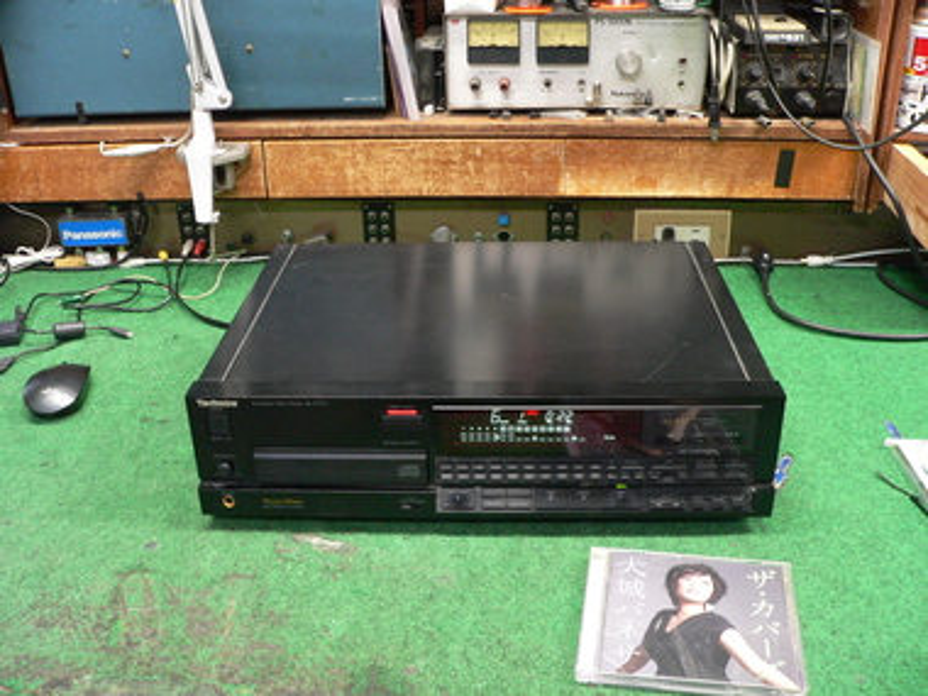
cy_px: 348
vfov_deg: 39.7
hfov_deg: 51.4
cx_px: 464
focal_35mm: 36
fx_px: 965
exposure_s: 1/8
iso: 200
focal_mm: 6
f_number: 2.8
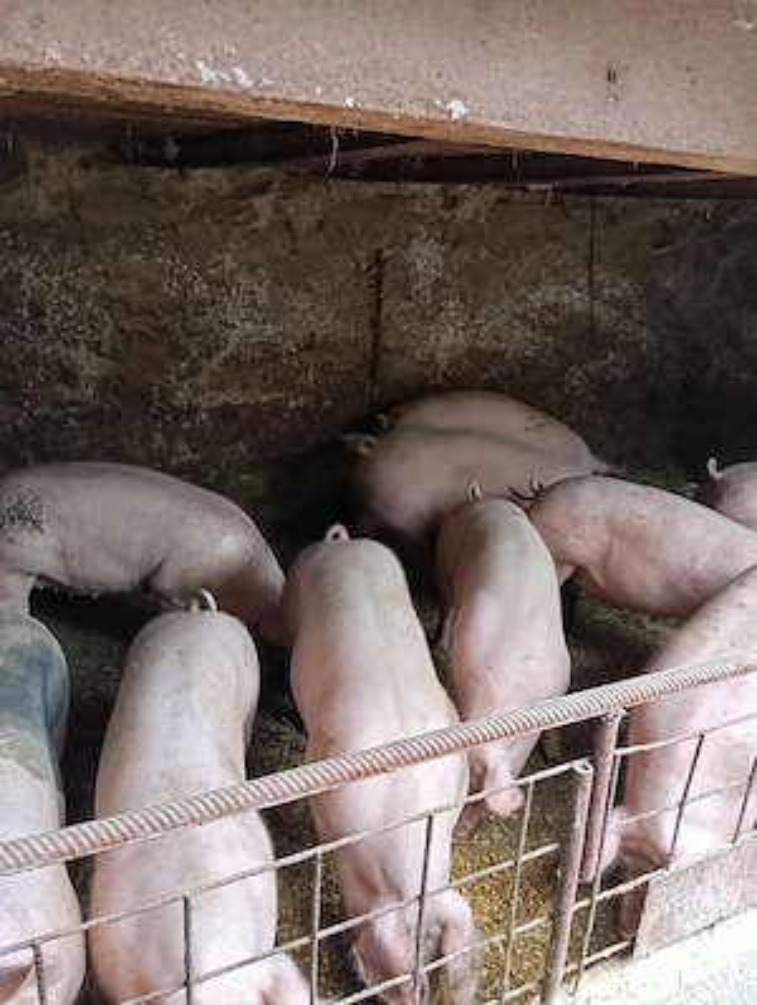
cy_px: 502
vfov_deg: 63.4
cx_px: 378
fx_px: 814
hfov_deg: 49.9
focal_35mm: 28
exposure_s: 1/33.3
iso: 814
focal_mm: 4.22
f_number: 1.8
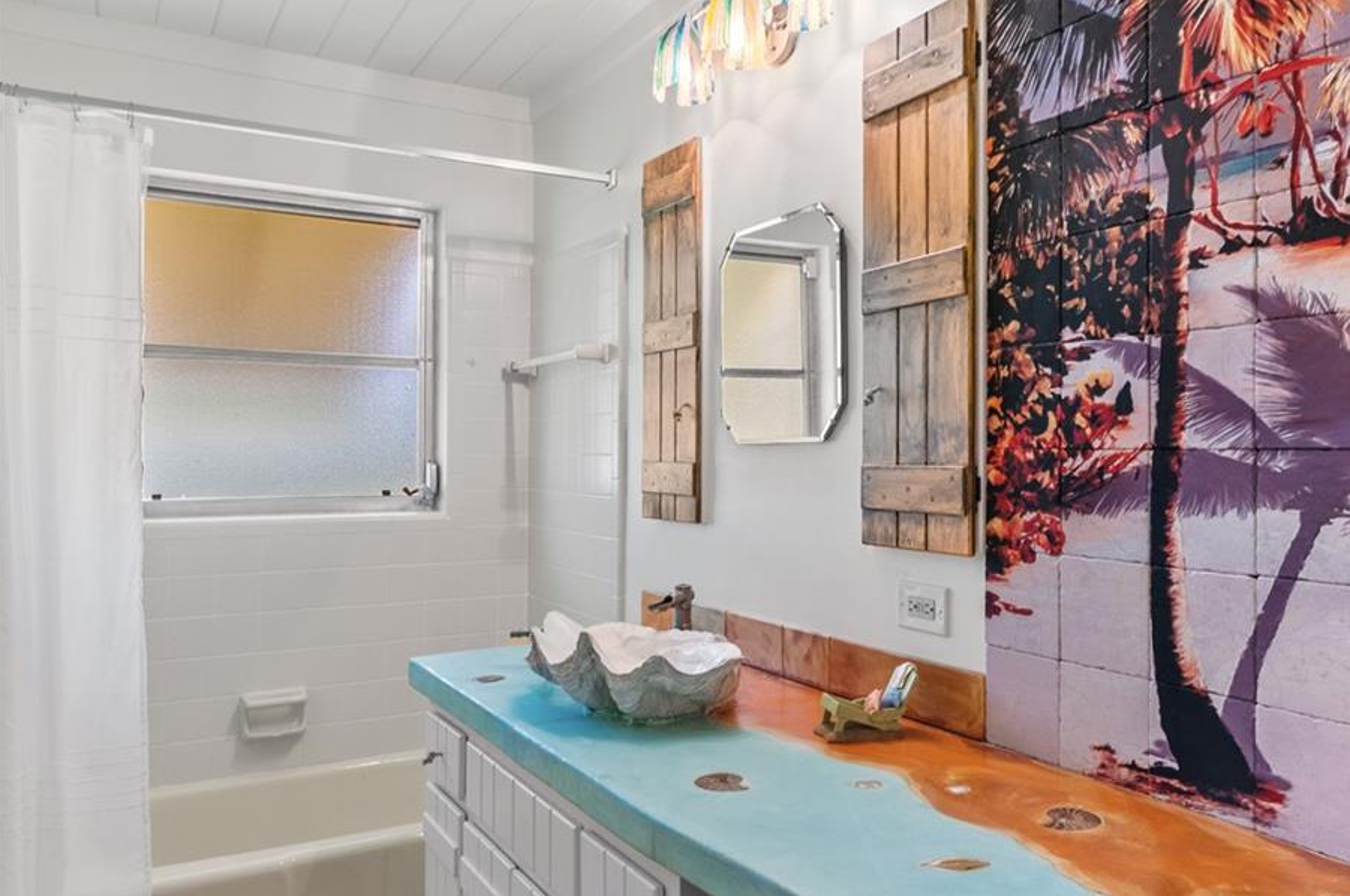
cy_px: 483
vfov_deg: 50.1
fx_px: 957
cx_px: 764
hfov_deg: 70.1
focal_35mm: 26
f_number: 8
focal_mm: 15
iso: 200
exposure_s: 1/2
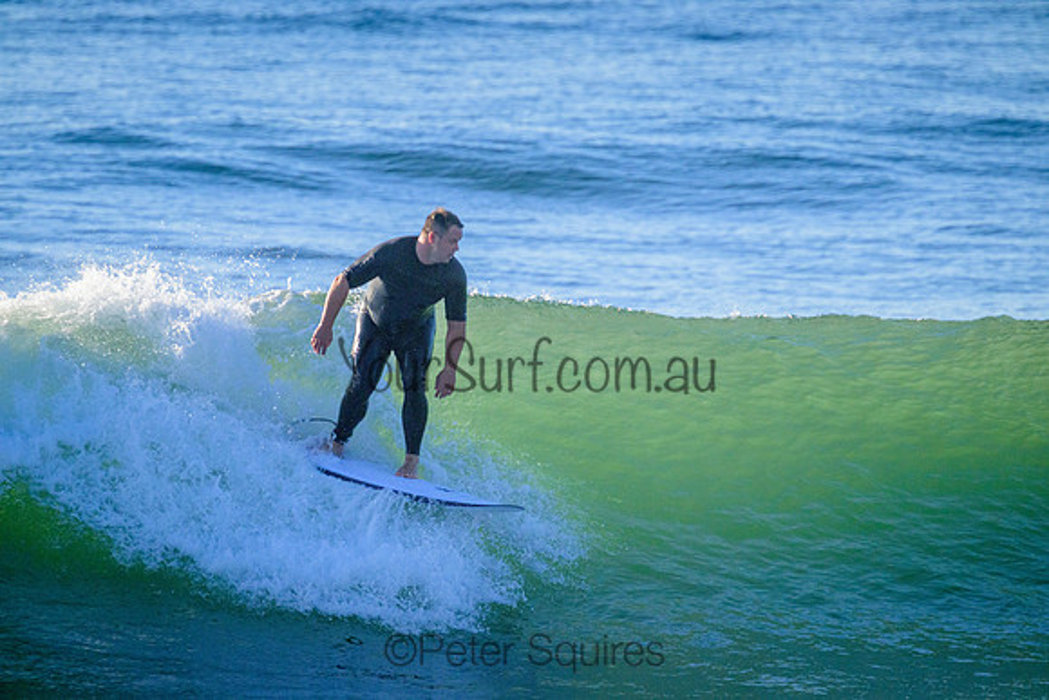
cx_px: 524
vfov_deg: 1.7
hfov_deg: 2.6
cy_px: 350
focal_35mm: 800
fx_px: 23315
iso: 1400
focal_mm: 800
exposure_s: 1/2000
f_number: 11
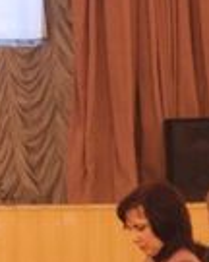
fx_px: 2467
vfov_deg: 6.1
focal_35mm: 319
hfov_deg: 4.7
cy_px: 93
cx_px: -273
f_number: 3.5
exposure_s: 1/13
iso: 400
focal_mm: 11.8
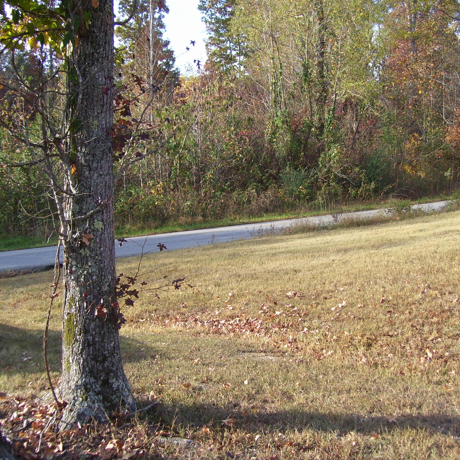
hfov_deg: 38.3
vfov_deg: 38.3
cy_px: 229
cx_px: 257
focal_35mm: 44
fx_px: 662
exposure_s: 1/350
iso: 80
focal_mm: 6
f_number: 2.7
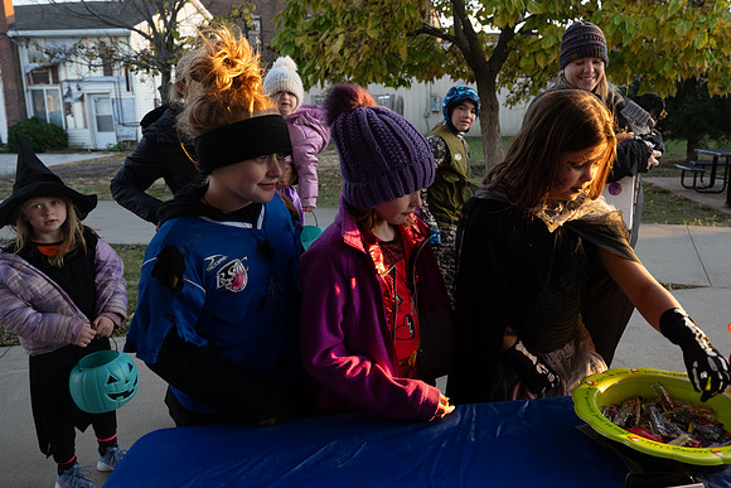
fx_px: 584
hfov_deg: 63.6
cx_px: 431
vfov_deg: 45.2
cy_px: 209
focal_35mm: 29
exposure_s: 1/160
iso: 500
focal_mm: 24
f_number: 5
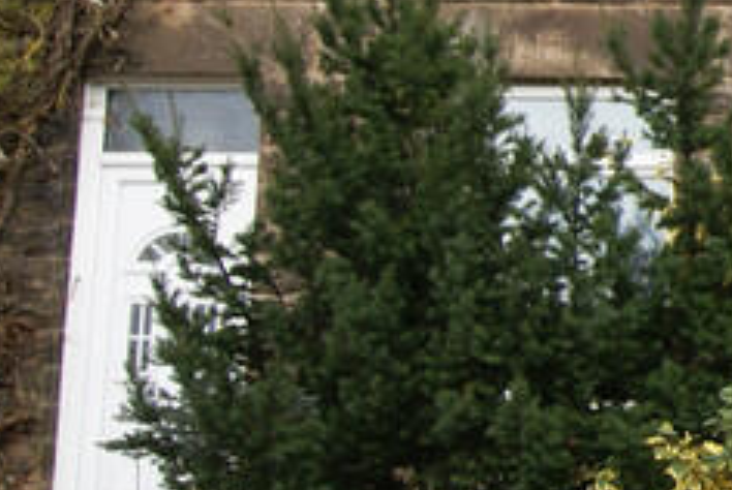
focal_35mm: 130
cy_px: -20
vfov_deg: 10.5
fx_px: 2647
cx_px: 1393
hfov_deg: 13.7
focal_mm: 20
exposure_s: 1/125
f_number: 10
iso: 100
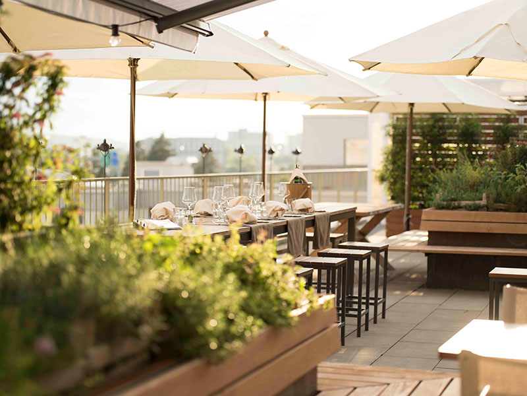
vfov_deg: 21.0
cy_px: 198
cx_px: 264
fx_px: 1066
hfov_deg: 27.8
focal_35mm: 70
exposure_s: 1/640
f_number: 2.8
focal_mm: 90
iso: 400
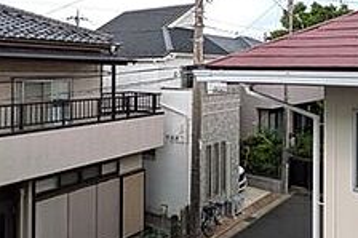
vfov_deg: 33.6
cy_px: 67
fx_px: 388
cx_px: 195
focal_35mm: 39
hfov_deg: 49.5
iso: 50
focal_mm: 1.83
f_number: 2.2
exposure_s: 1/422
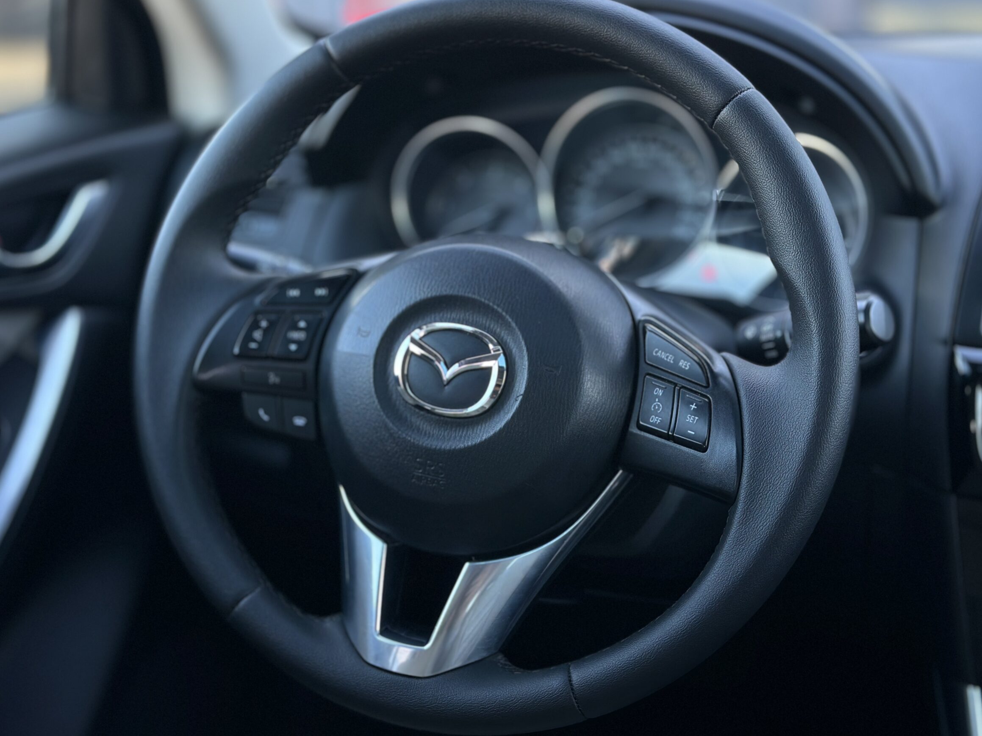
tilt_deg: -15.8
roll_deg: +0.0
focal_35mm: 53
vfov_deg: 27.5
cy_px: 358
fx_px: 1504
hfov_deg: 36.2
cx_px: 488
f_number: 1.78
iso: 100
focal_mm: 6.86
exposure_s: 1/121
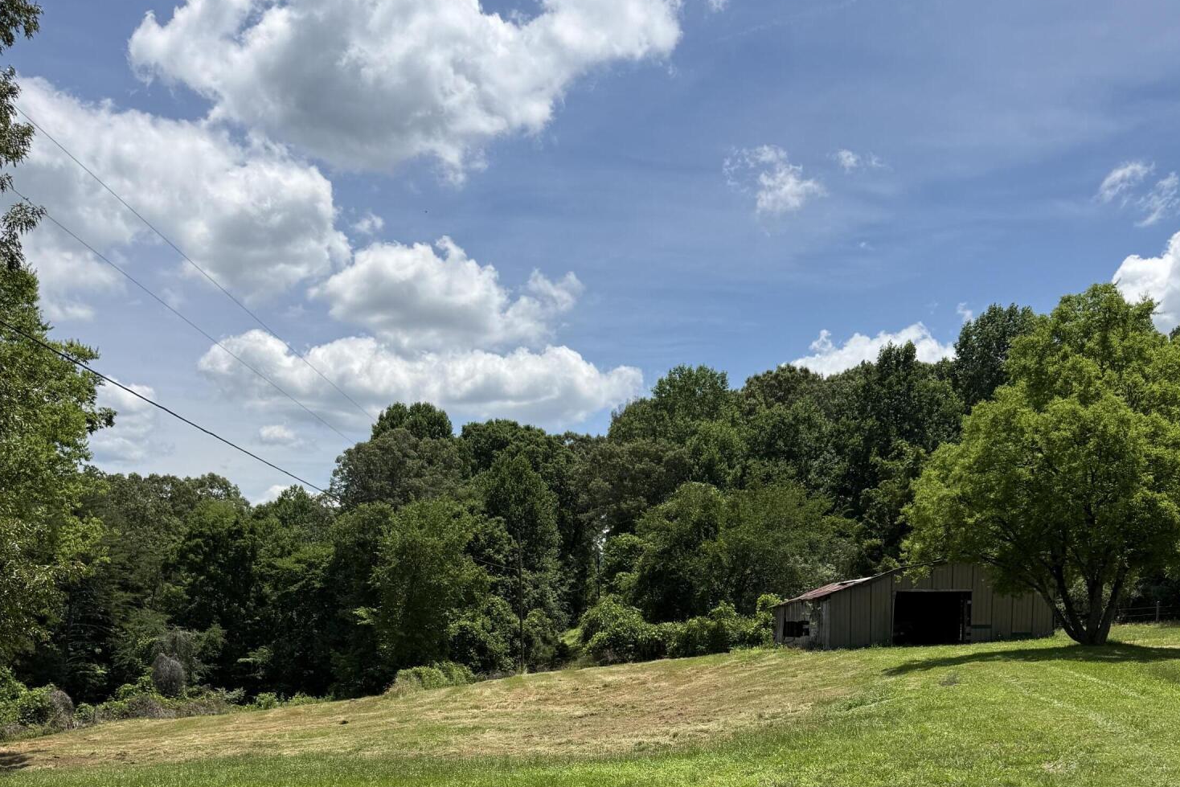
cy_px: 753
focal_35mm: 34
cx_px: 598
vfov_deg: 35.8
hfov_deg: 55.8
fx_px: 1114
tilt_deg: -6.9
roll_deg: -1.2
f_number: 1.78
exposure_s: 1/5319
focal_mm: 6.76
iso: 80
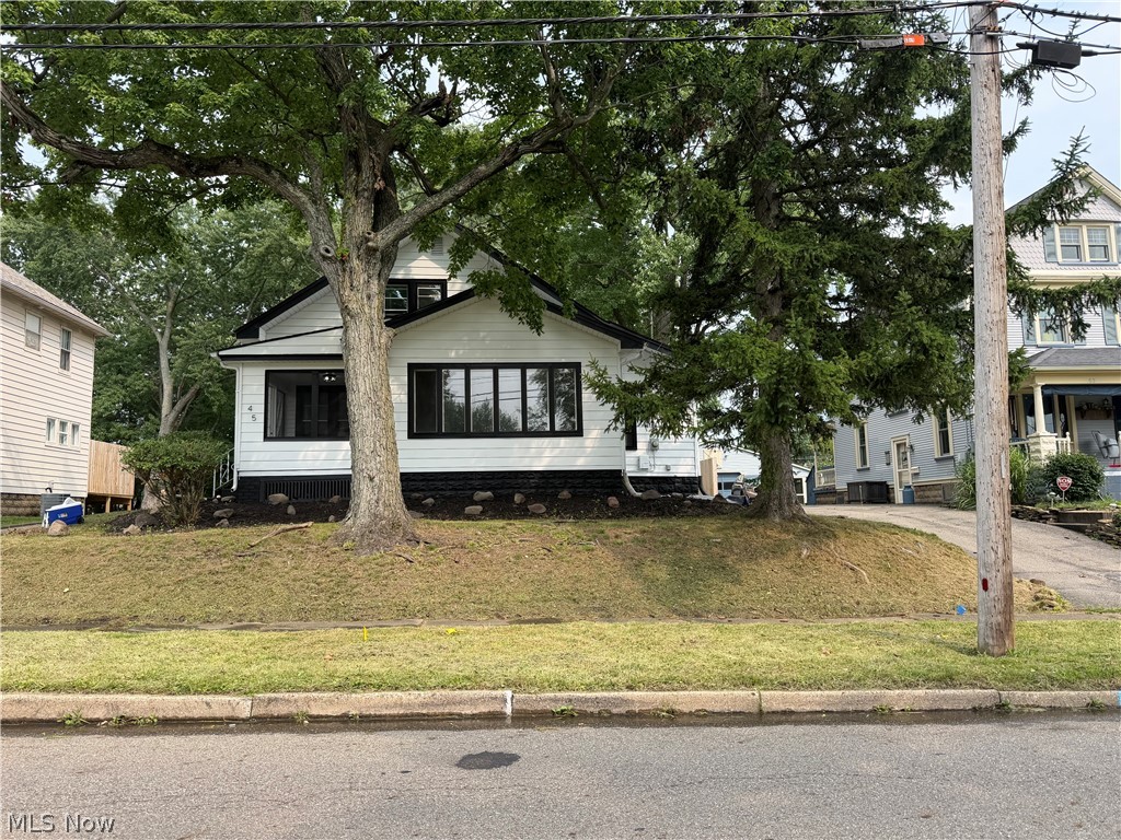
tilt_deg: +5.7
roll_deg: +1.7
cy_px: 420
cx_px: 560
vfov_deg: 56.8
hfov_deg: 71.6
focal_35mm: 24
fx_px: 777
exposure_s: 1/2232
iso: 100
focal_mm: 6.76
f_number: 1.78
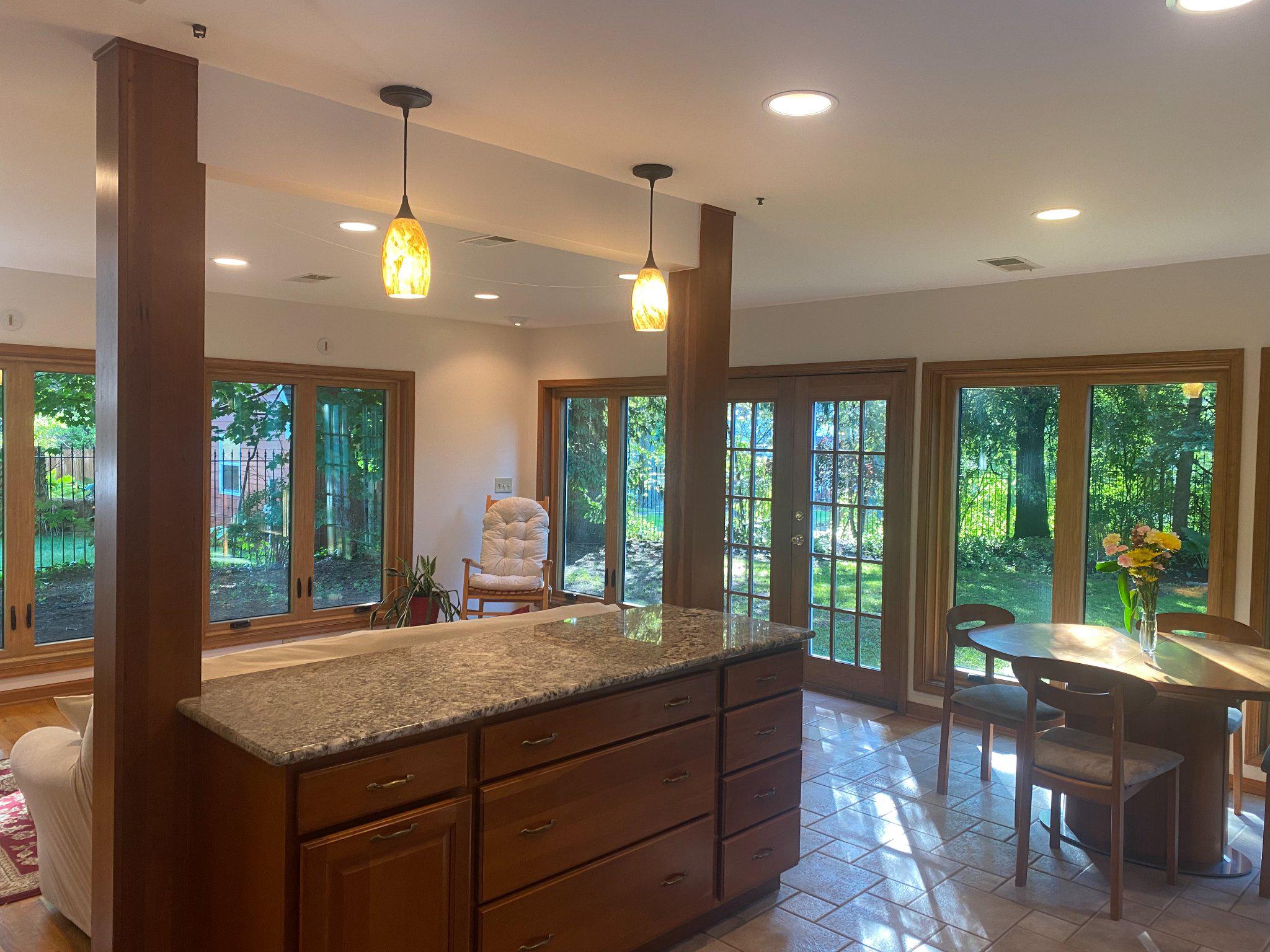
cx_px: 635
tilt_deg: -1.8
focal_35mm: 26
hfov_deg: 67.3
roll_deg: -1.0
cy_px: 476
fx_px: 954
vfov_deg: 53.1
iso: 100
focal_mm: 4.25
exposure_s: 1/60
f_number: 1.8
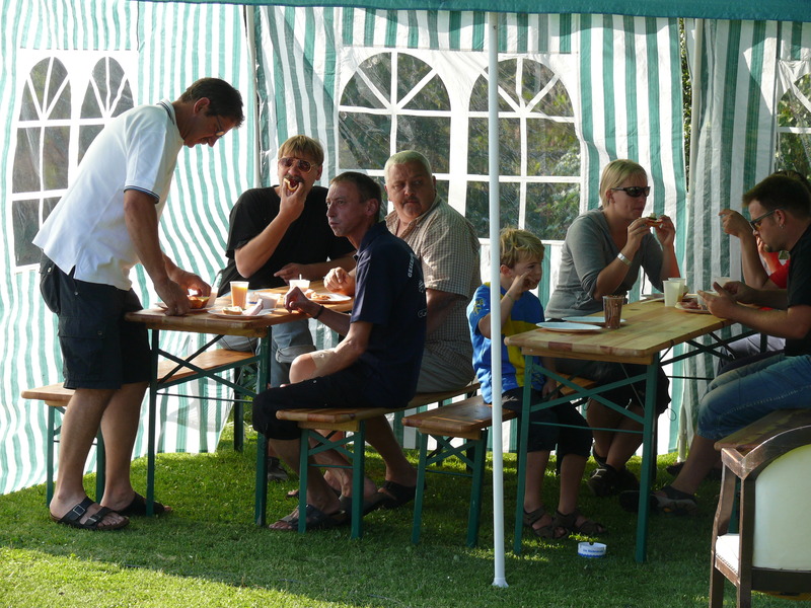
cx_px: 406
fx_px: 3210
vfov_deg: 10.8
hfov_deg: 14.4
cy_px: 304
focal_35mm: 137
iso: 100
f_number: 4.5
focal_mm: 28.9
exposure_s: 1/200
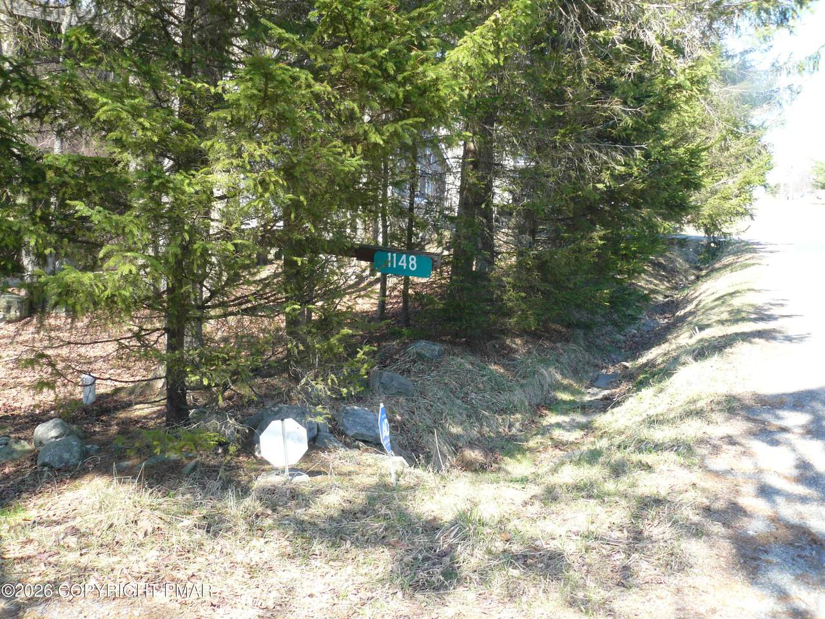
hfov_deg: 51.4
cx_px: 412
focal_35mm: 36
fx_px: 858
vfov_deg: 39.7
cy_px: 310
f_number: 3.6
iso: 100
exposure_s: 1/100
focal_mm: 6
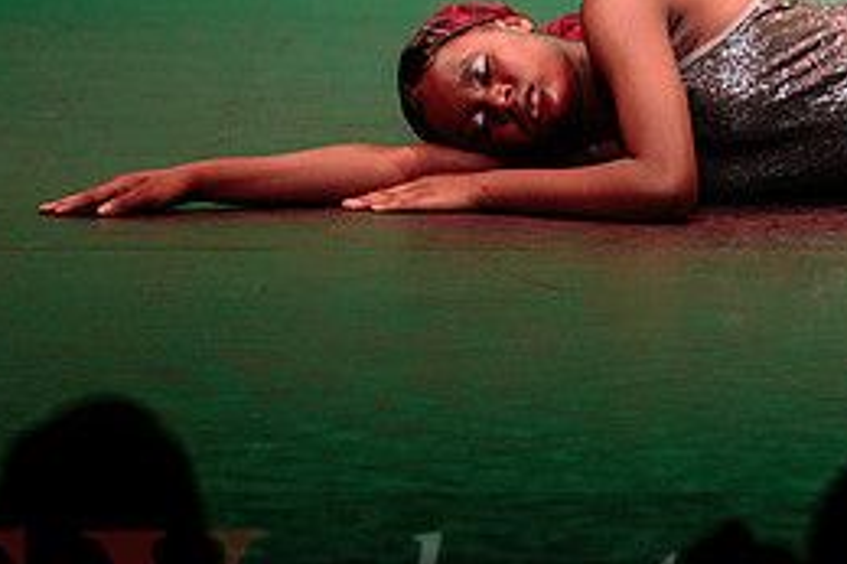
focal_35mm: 599
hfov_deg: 3.4
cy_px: -58
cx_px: 903
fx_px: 14084
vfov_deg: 2.3
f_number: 2.8
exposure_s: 1/400
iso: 1250
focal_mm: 200
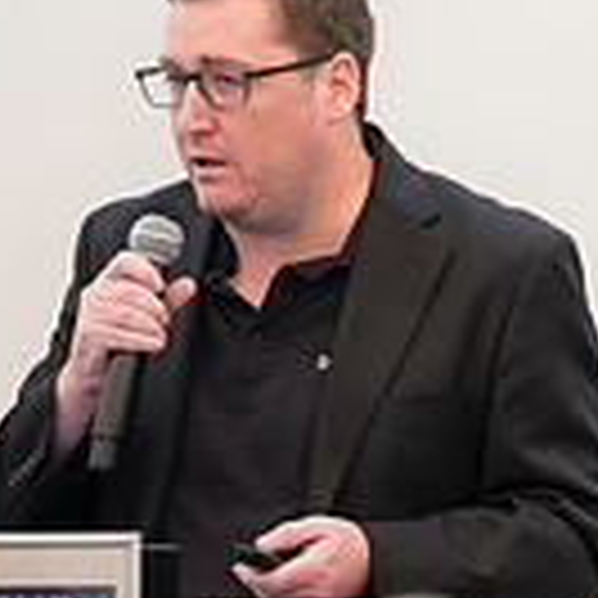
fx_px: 12274
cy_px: 384
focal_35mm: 628
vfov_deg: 2.8
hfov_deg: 2.8
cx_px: 1169
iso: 1000
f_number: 2.8
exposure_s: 1/160
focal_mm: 170
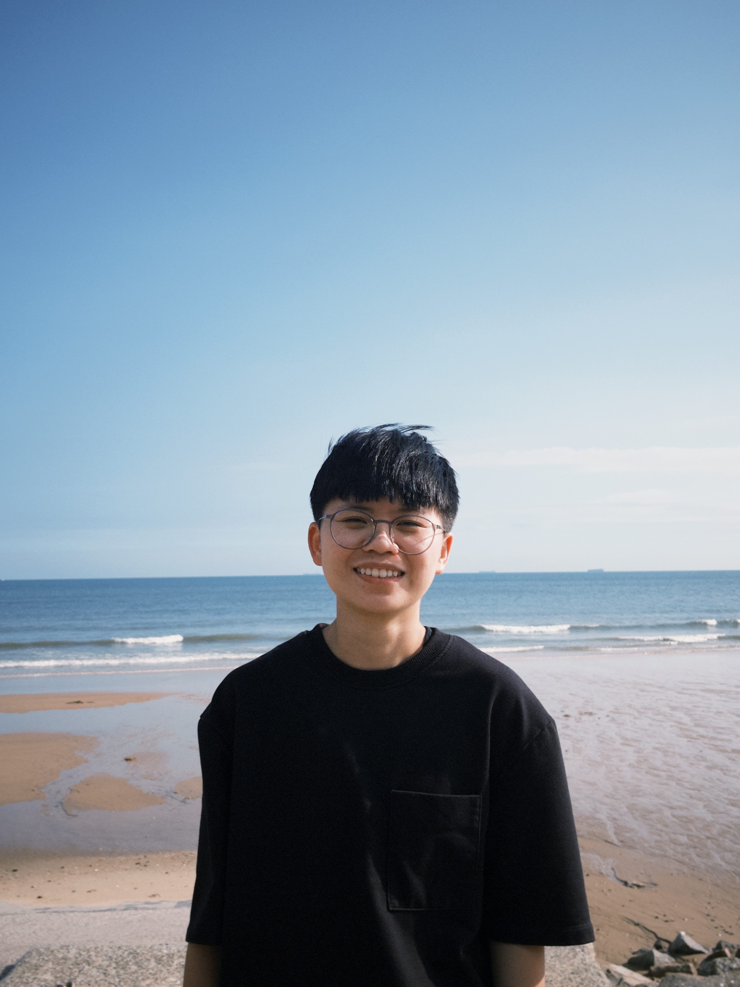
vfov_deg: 67.3
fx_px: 741
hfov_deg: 53.1
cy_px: 494
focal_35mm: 26
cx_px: 370
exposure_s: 1/7353
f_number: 1.6
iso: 50
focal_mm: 5.1
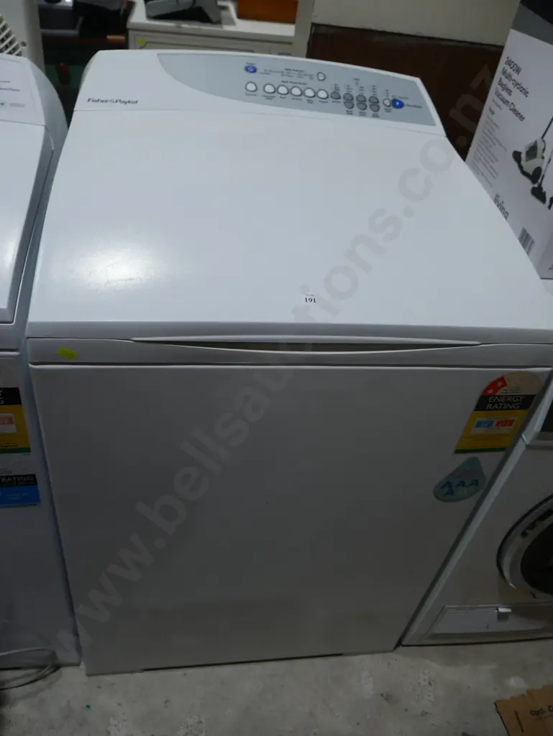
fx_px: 638
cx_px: 276
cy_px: 368
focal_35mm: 30
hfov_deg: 46.8
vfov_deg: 59.9
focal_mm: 15
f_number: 5
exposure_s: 1/160
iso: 200
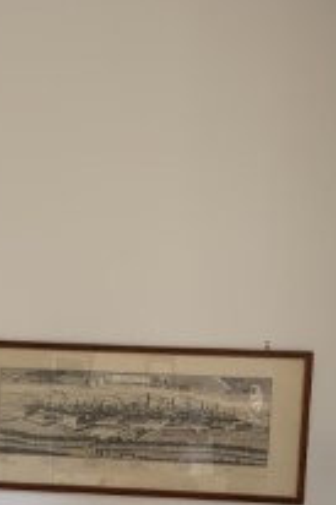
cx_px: 81
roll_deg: -3.2
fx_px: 1178
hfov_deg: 16.1
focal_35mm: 84
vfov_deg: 23.1
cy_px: 525
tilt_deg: -5.0
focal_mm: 4.25
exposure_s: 1/67
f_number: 1.8
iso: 100
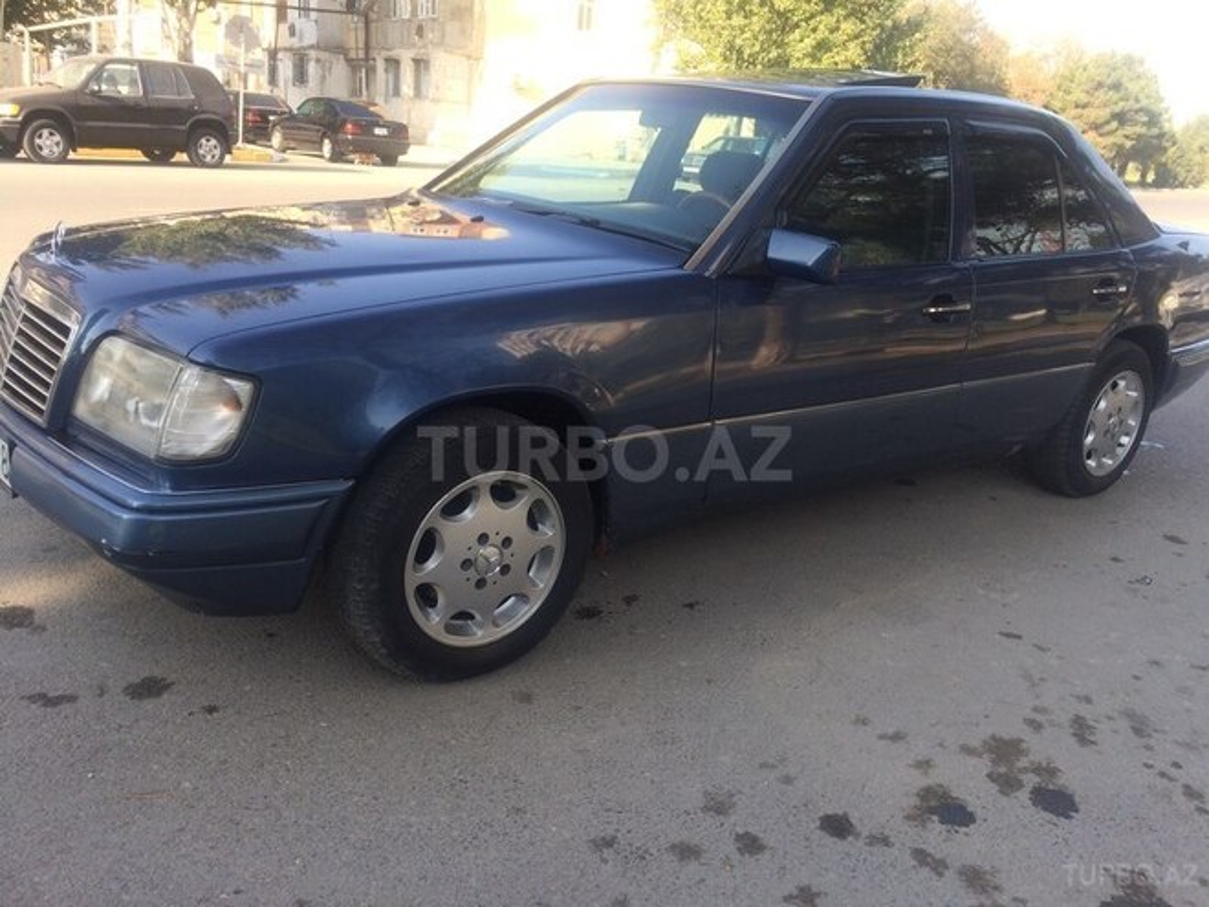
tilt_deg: -20.9
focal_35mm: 29
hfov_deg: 61.7
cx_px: 604
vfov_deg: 48.2
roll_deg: -3.8
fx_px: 1013
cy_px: 454
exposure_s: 1/366
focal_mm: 4.15
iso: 32
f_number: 2.2
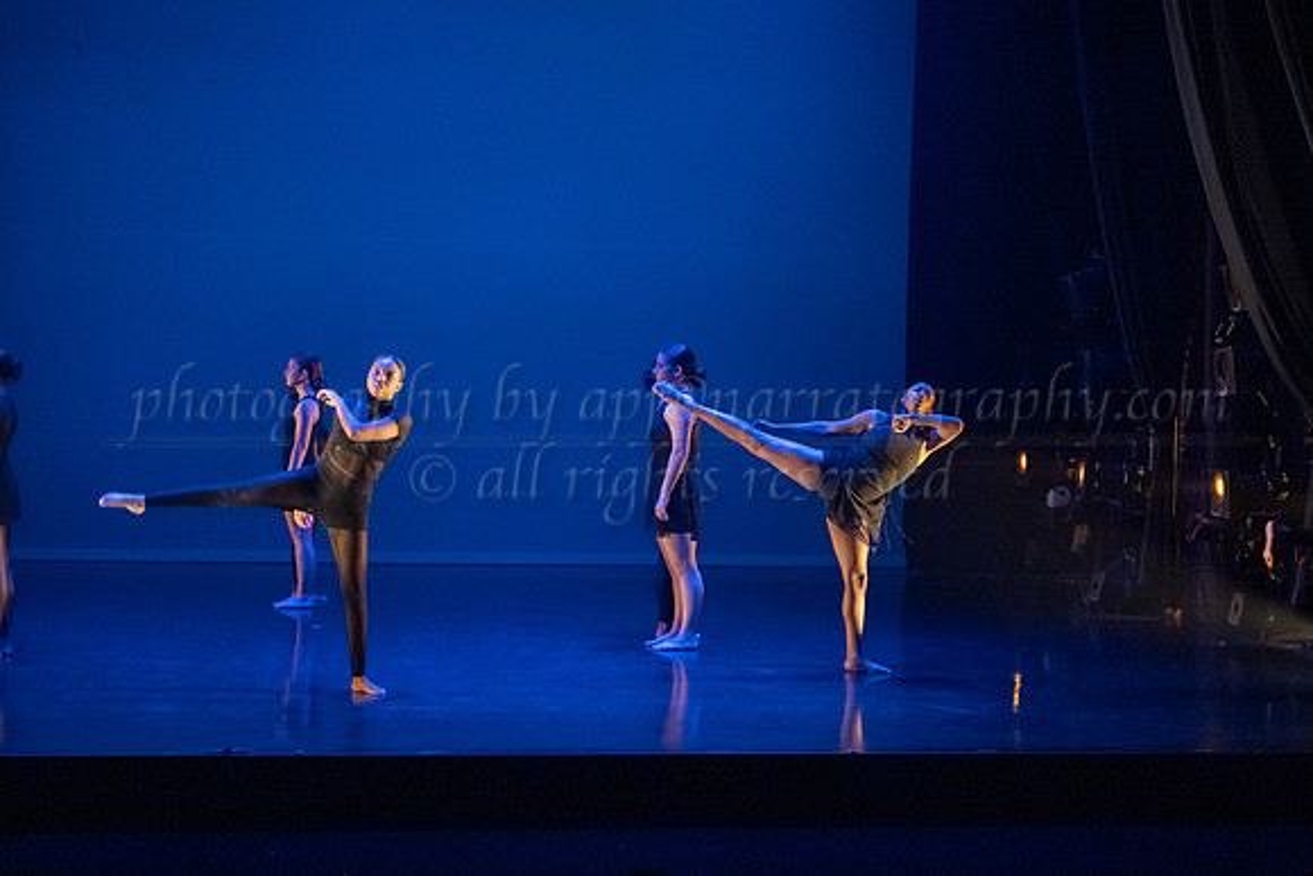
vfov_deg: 19.2
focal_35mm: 71
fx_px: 2590
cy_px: 457
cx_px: 818
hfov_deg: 28.3
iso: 4000
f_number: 3.2
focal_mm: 57
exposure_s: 1/250
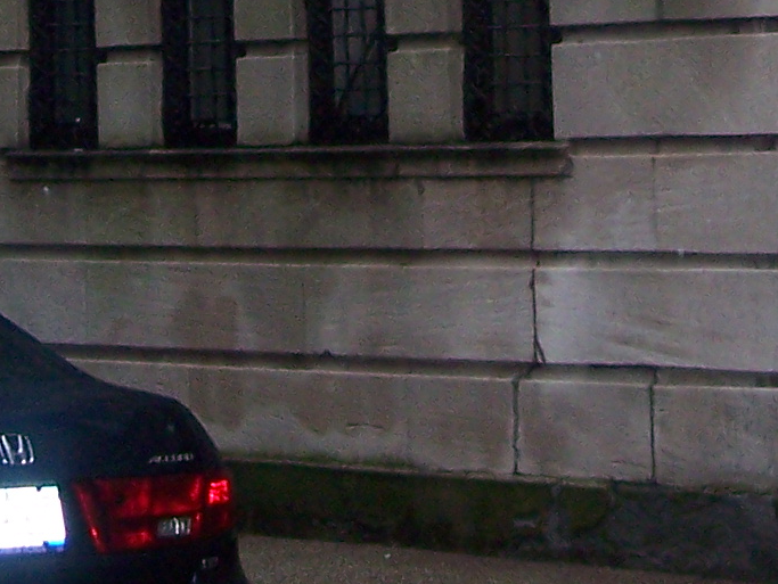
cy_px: -634
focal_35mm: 163
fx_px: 3665
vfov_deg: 8.6
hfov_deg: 12.1
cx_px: 328
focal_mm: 8
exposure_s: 1/60
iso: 140
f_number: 2.8
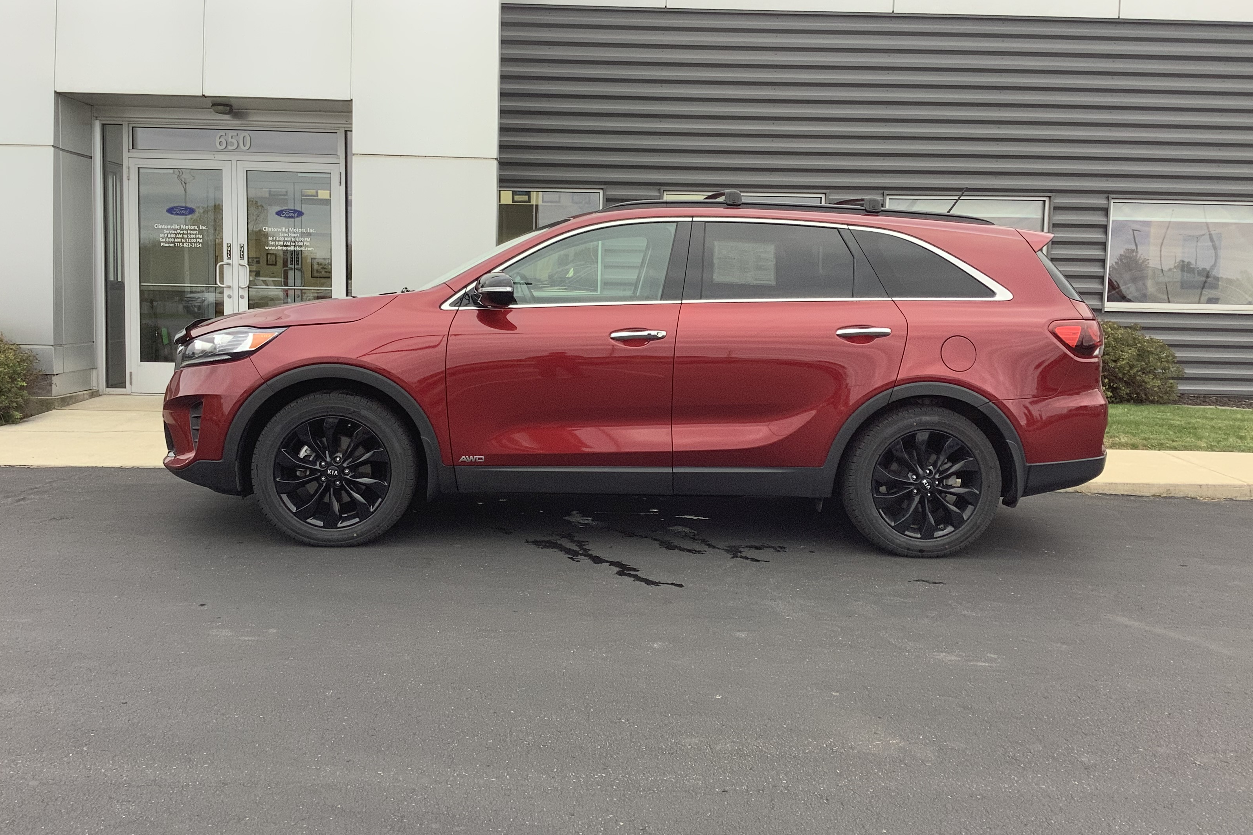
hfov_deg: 57.2
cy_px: 379
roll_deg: -1.3
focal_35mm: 33
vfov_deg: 39.9
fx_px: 1148
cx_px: 619
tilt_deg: -4.9
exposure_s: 1/100
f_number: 2.4
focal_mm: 3.3
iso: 50
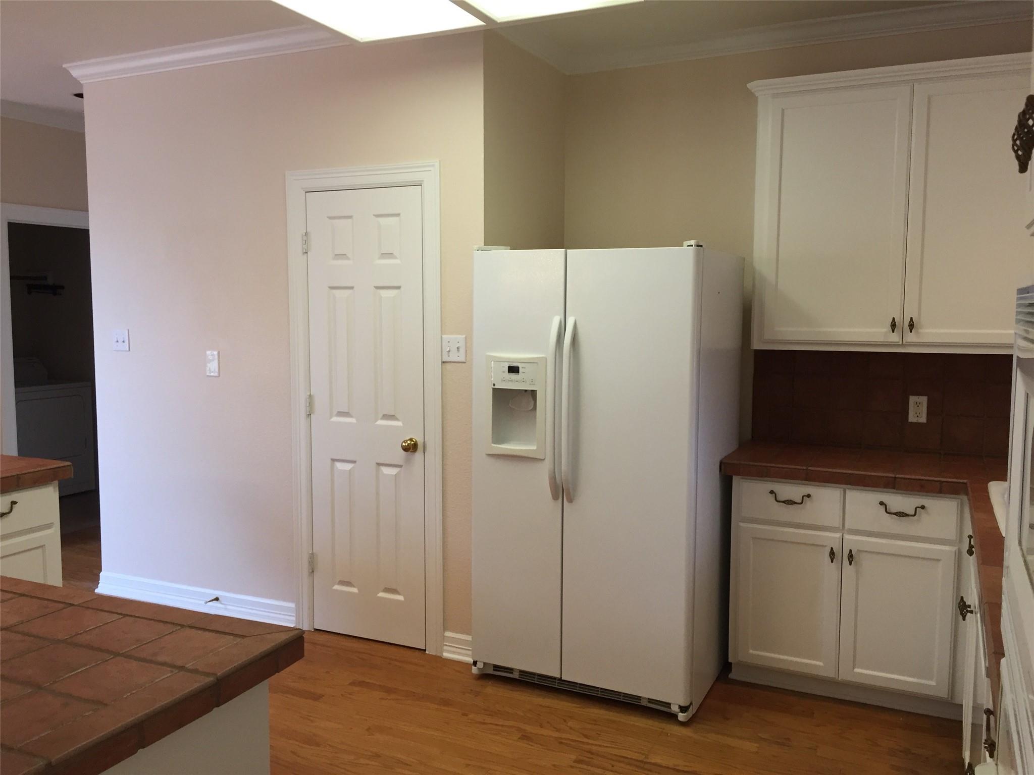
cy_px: 388
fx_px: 866
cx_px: 517
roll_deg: -1.1
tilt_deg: -3.8
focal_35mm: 29
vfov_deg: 48.2
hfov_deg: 61.7
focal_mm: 4.15
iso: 40
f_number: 2.2
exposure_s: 1/30
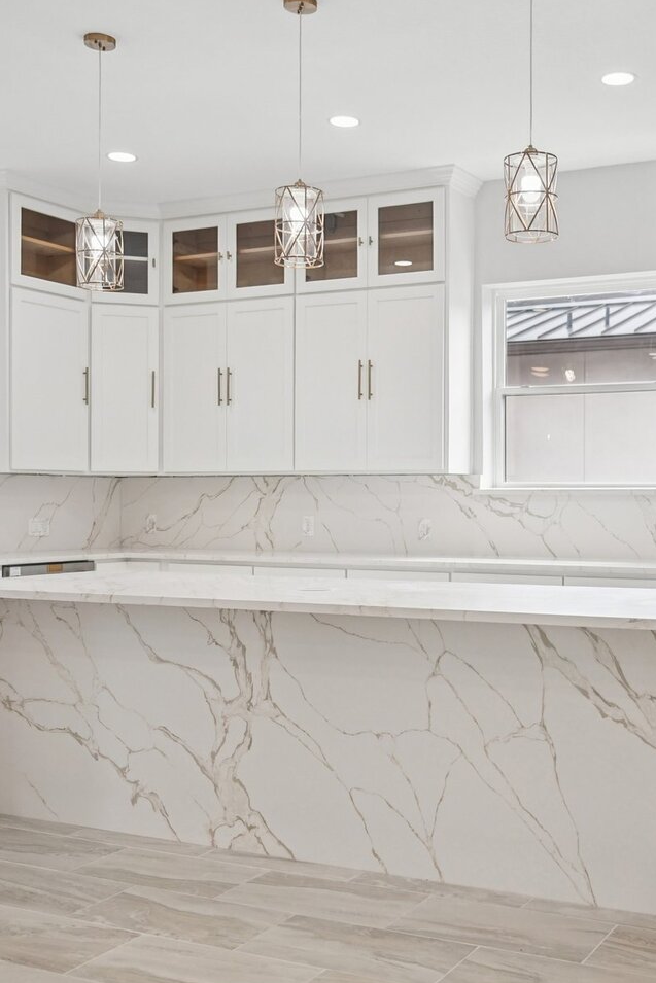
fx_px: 1066
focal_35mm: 39
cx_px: 505
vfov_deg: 49.5
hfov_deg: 33.4
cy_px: 495
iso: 400
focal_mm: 23
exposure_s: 1/250
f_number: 2.8
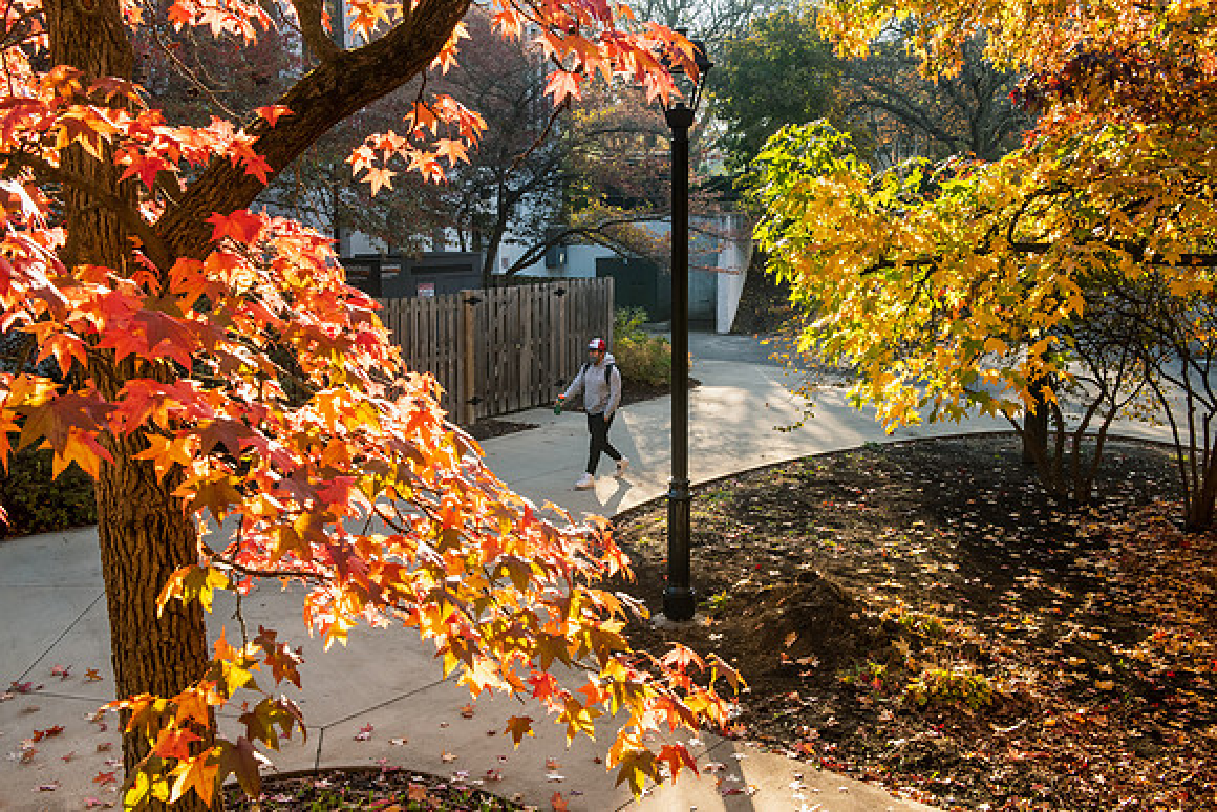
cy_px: 406
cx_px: 608
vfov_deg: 35.1
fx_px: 1285
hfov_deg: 50.7
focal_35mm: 38
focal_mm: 38
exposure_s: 1/250
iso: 800
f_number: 10
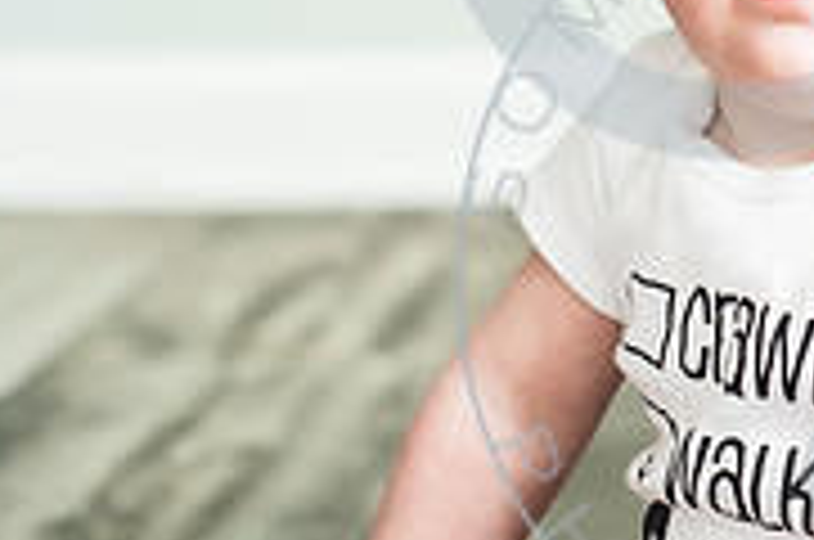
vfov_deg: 8.3
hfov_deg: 12.2
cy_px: -105
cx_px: 1129
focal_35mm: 163
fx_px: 3679
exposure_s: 1/125
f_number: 2.8
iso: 1000
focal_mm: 50
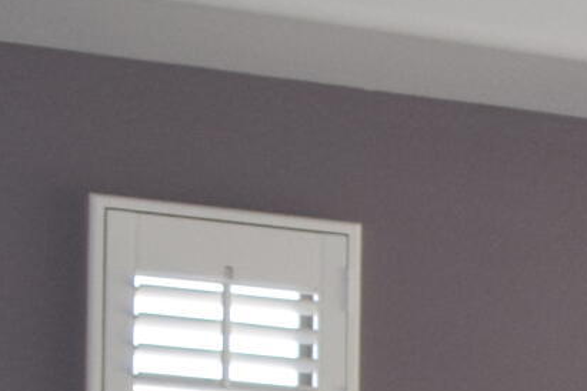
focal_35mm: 197
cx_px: 1295
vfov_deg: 6.5
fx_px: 3212
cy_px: 1052
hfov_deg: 9.5
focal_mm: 18
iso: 640
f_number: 5.6
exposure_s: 1/125
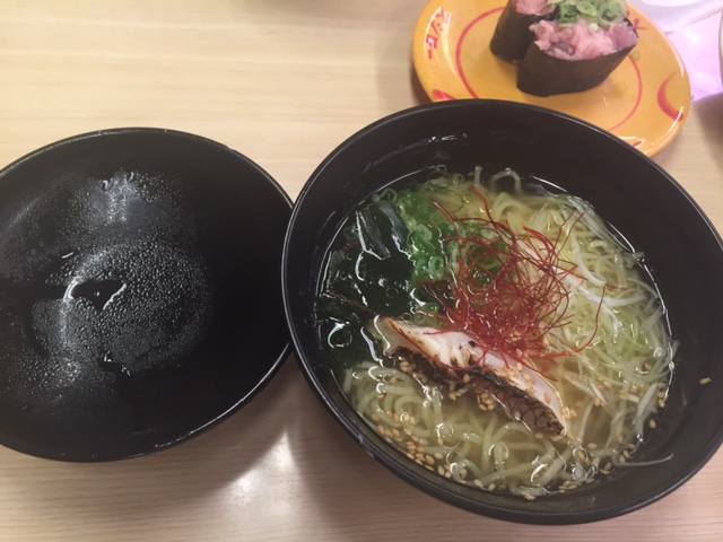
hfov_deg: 61.7
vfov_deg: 48.2
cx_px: 362
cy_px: 271
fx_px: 606
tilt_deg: -59.2
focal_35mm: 29
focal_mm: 4.15
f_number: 2.2
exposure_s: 1/30
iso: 80
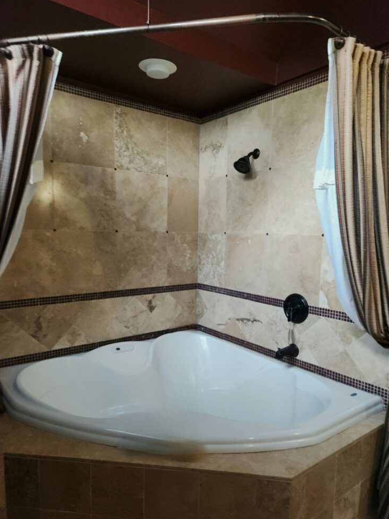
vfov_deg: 71.6
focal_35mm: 24
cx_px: 191
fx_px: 360
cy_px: 267
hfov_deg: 56.8
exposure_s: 1/30
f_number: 1.8
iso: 640
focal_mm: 5.4
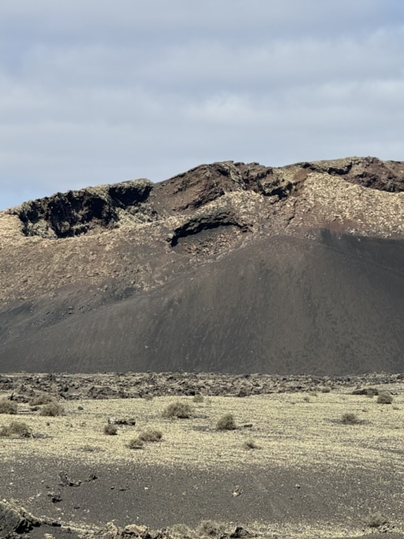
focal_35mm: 164
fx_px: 2553
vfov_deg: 12.0
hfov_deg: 9.0
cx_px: 255
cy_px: 220
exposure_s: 1/1969
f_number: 2.8
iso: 50
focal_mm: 15.66
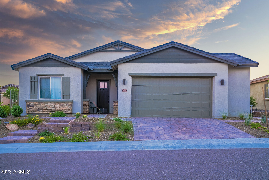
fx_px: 276
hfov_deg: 51.9
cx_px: 134
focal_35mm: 37
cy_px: 90
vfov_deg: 36.0
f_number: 8
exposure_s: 1/500
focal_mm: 37
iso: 200
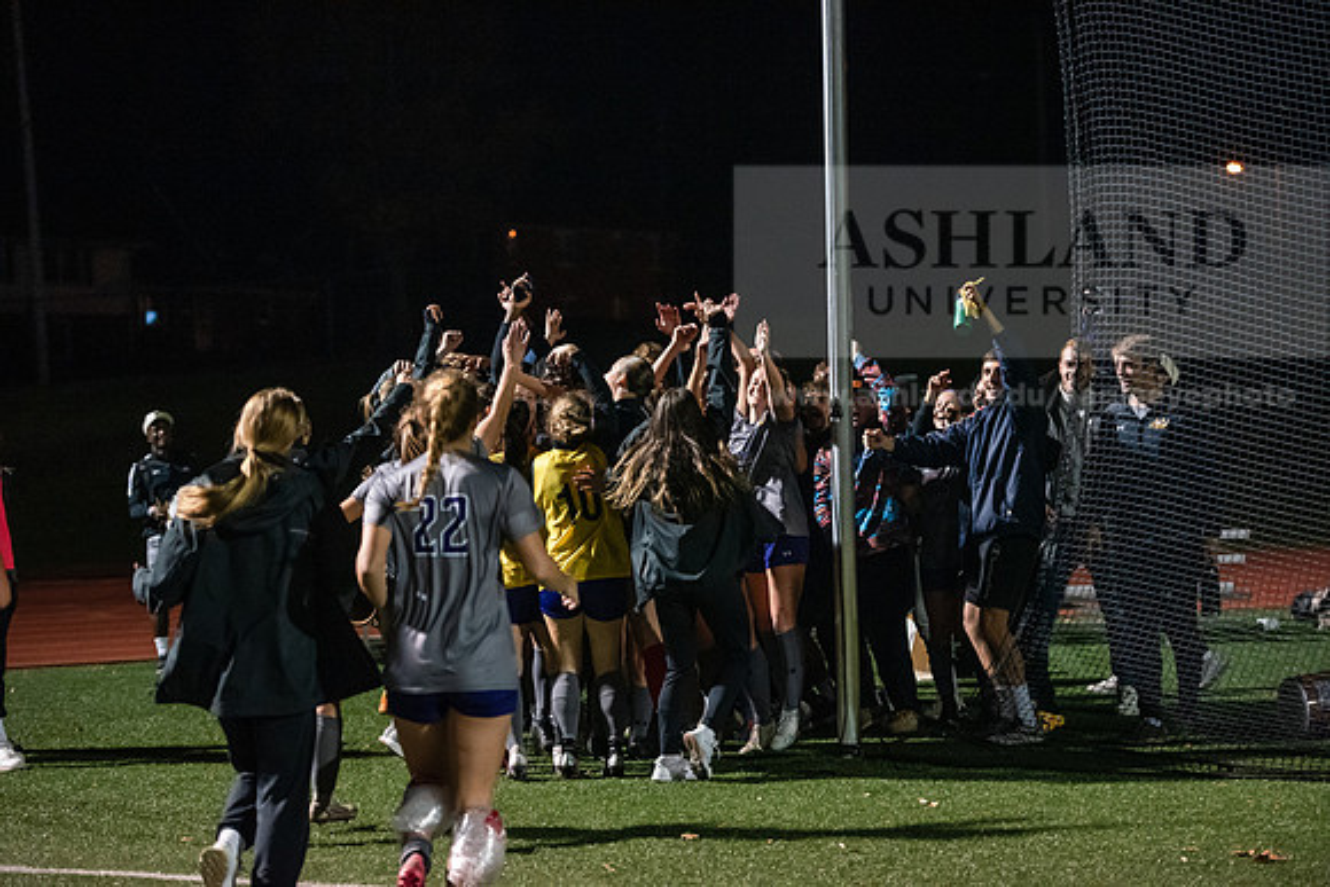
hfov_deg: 22.1
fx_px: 3400
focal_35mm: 92
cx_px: 665
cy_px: 444
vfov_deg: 14.9
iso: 8000
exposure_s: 1/640
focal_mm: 92
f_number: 3.2
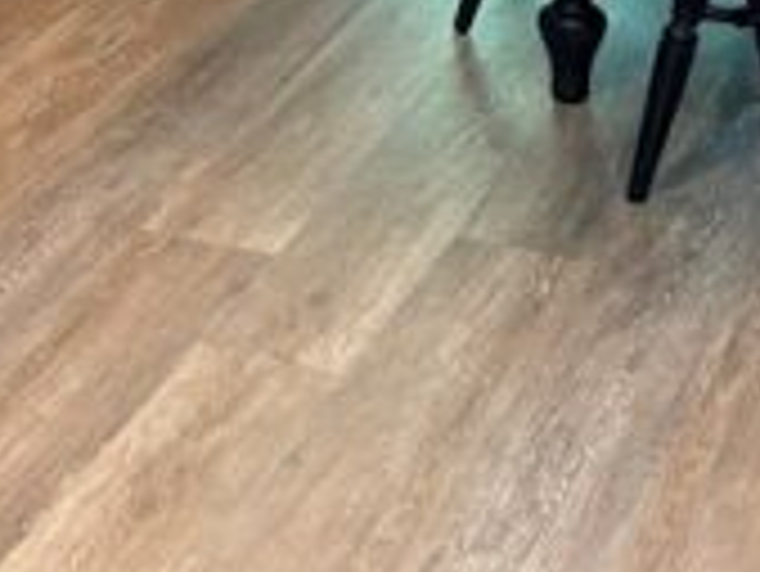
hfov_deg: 15.8
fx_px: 2702
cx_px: 58
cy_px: -266
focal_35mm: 123
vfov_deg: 11.6
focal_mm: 5.96
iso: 200
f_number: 1.6
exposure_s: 1/60
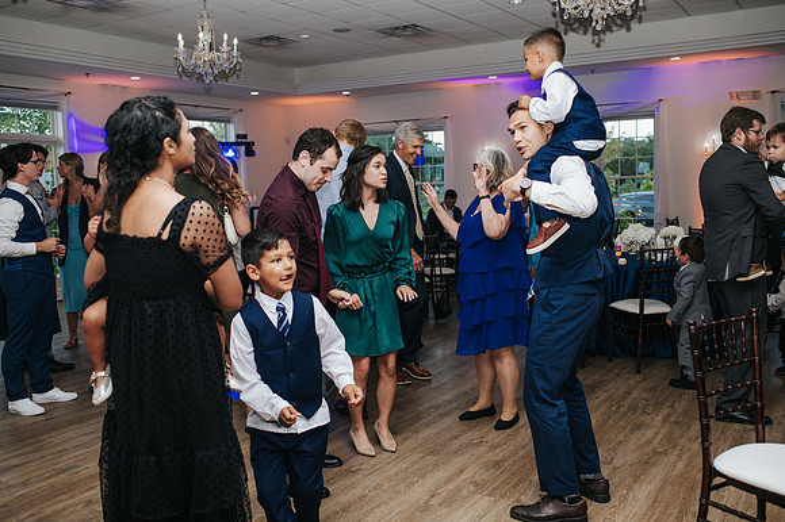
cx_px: 392
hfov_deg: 54.5
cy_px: 261
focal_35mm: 35
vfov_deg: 37.8
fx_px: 763
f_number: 3.2
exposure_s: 1/200
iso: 800
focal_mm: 35
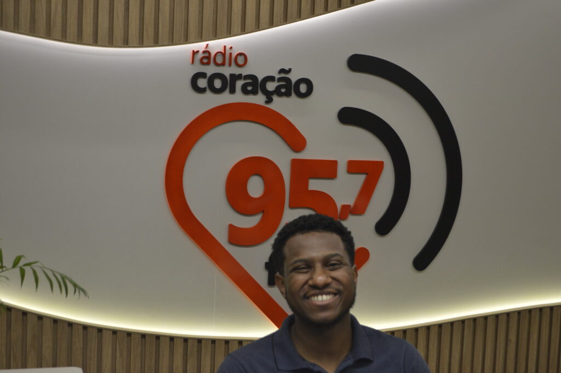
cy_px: 186
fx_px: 888
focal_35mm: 57
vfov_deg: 23.7
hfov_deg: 35.1
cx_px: 280
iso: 500
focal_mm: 38
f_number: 5
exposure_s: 1/60
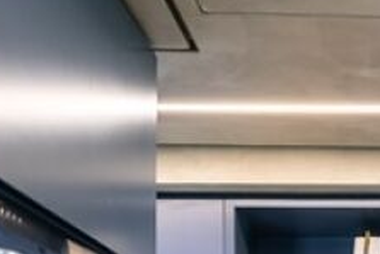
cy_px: 436
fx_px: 908
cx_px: 414
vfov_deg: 14.3
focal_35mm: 86
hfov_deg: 22.4
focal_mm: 15
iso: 100
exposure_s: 1/6
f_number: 8
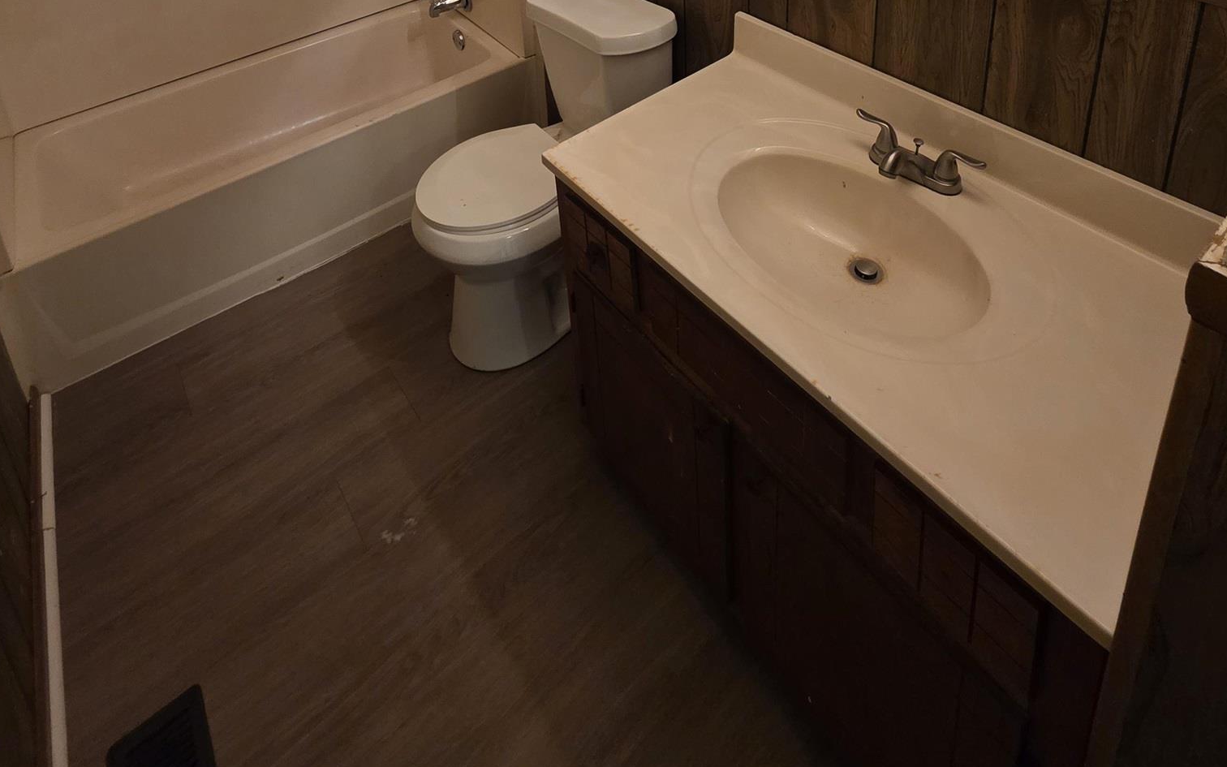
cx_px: 577
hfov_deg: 82.2
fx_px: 702
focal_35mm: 21
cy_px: -106
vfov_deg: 42.6
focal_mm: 2.2
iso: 250
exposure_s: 1/60
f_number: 1.9
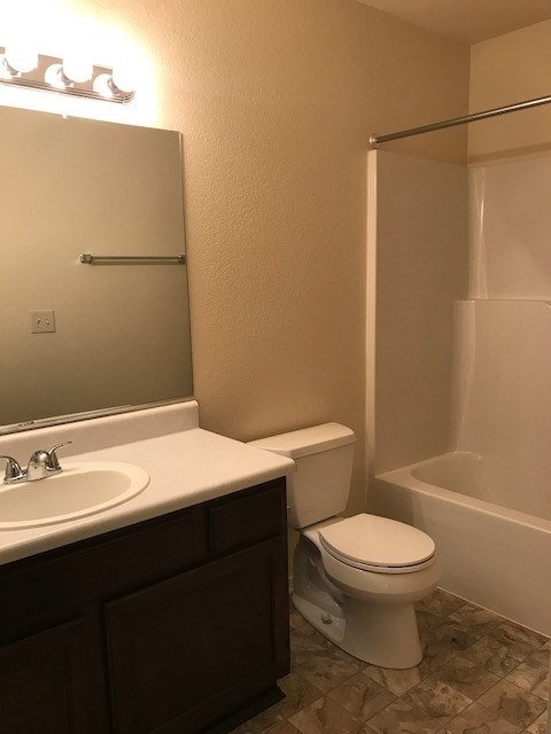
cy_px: 367
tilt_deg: -9.1
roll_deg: +1.9
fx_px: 594
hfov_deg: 49.7
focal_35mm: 28
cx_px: 276
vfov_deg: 63.4
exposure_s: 1/24
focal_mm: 3.99
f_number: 1.8
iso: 40
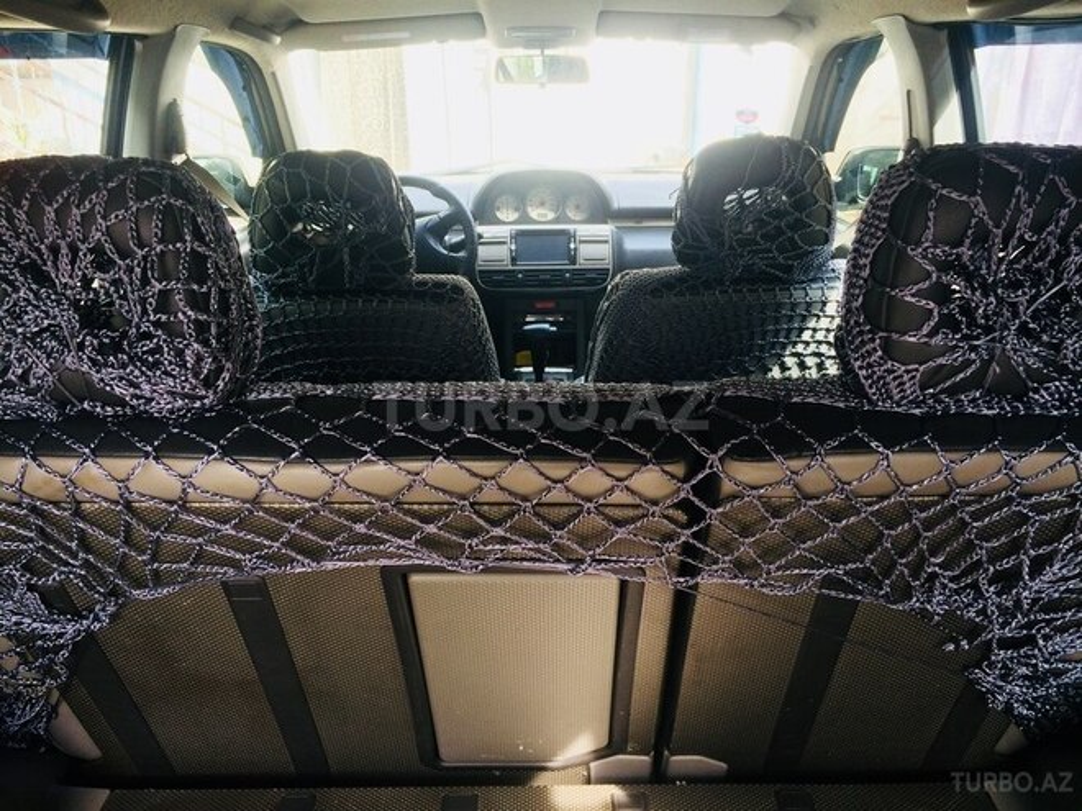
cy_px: 406
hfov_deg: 61.7
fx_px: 906
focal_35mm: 29
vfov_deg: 48.2
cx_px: 541
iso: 50
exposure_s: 1/100
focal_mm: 4.15
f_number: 2.2
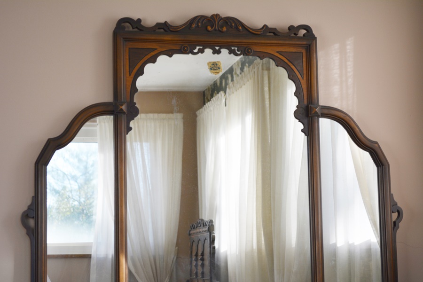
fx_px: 969
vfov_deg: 16.6
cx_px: 212
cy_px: 141
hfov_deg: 24.6
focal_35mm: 82
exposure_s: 1/125
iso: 200
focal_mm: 55
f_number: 5.6
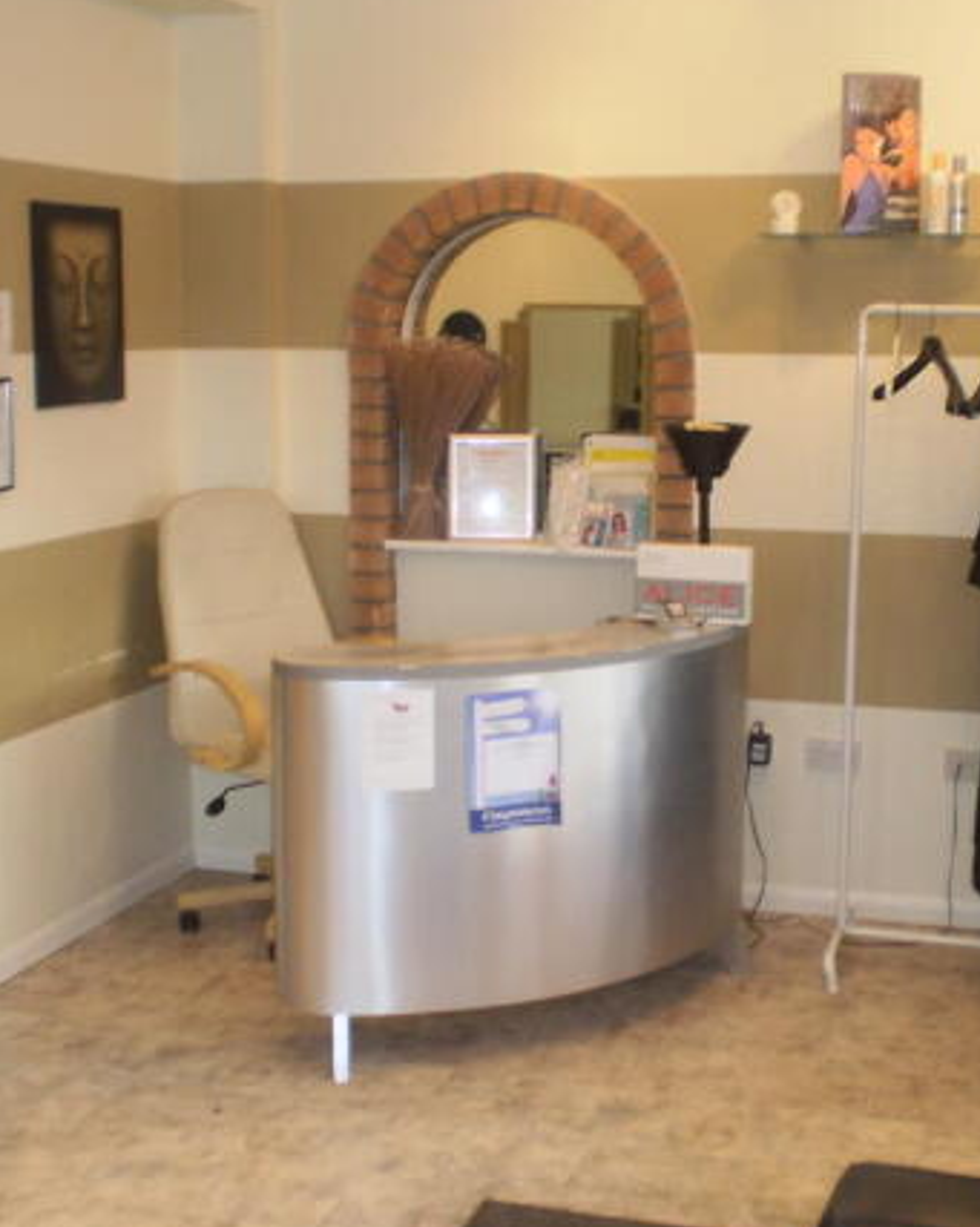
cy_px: 611
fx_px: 1742
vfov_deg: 38.8
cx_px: 602
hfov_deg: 31.3
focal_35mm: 48
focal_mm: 6.3
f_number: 3.1
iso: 125
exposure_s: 1/30
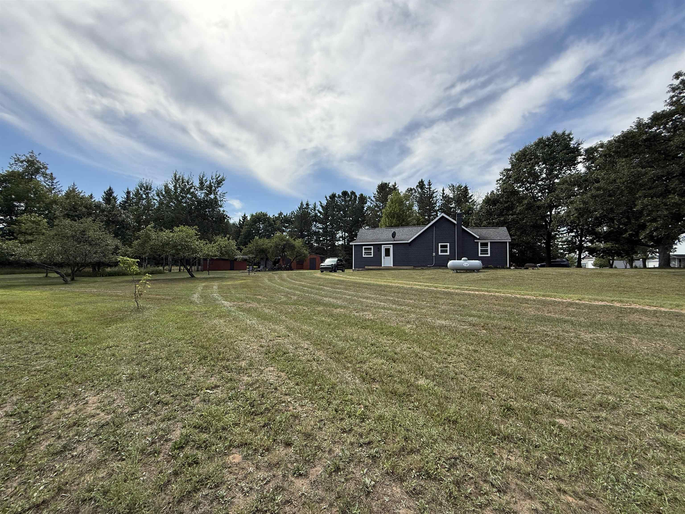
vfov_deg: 85.7
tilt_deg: +2.8
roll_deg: -0.2
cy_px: 257
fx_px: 277
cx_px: 342
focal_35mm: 14
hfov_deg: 102.1
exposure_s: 1/2165
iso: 64
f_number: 2.2
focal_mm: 2.22
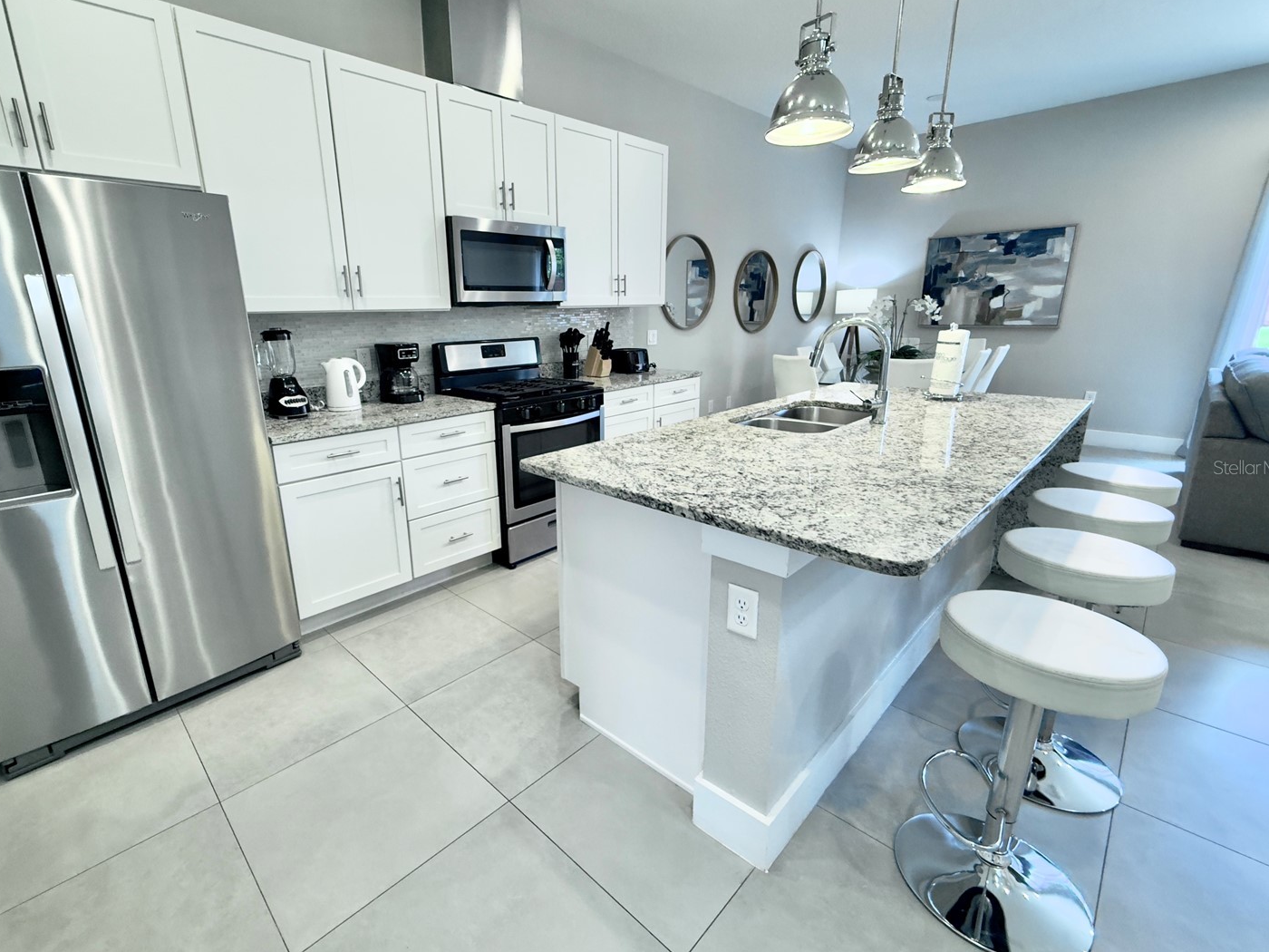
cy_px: 467
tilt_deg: -14.8
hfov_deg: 94.2
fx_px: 587
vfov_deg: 78.1
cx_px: 574
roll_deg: +1.5
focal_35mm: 16
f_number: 2.2
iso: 250
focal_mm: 2.22
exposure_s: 1/120
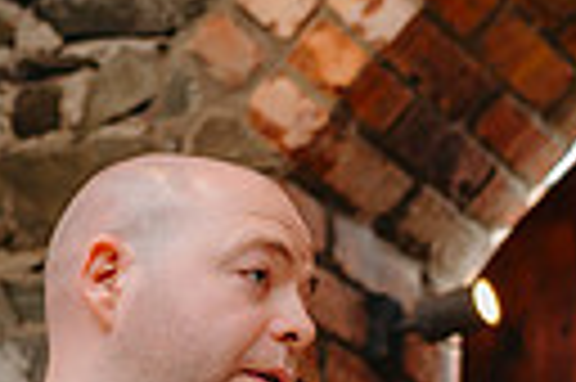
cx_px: 732
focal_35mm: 165
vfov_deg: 8.0
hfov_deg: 12.1
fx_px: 2637
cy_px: 726
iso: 100
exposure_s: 1/200
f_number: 2
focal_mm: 35
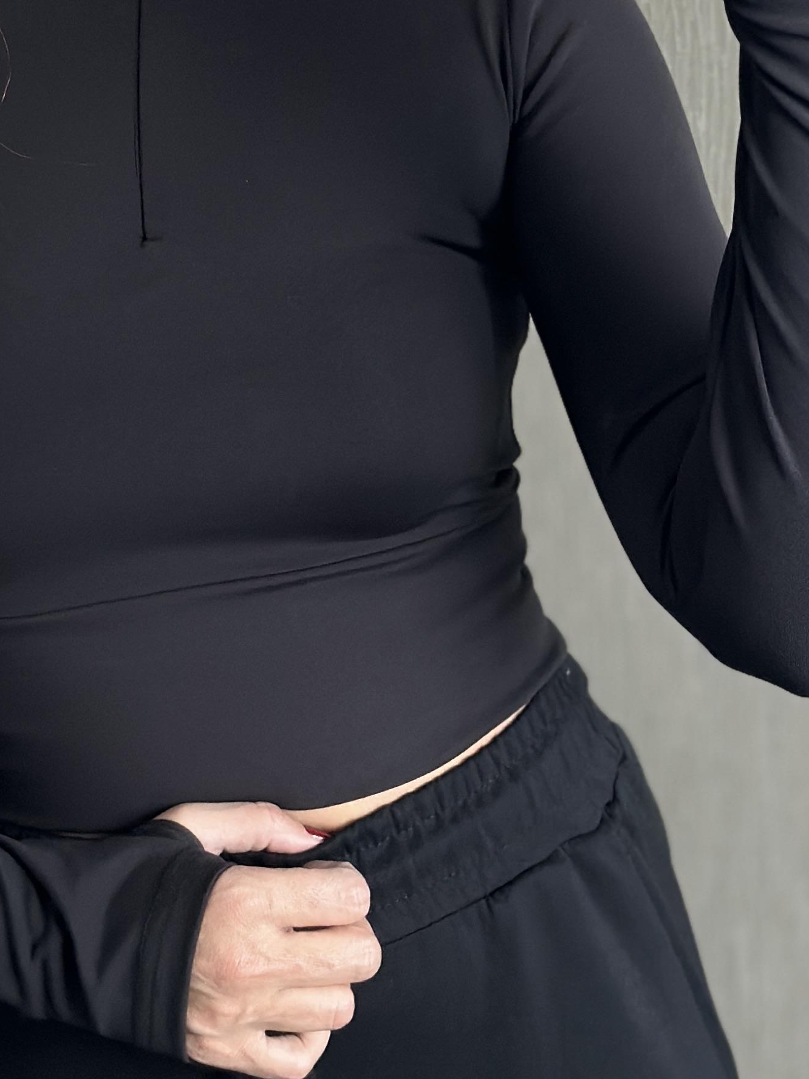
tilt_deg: -17.9
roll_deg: +4.3
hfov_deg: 13.5
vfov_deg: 17.9
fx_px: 3397
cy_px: 253
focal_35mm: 109
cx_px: 201
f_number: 1.78
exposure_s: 1/60
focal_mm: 6.86
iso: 250
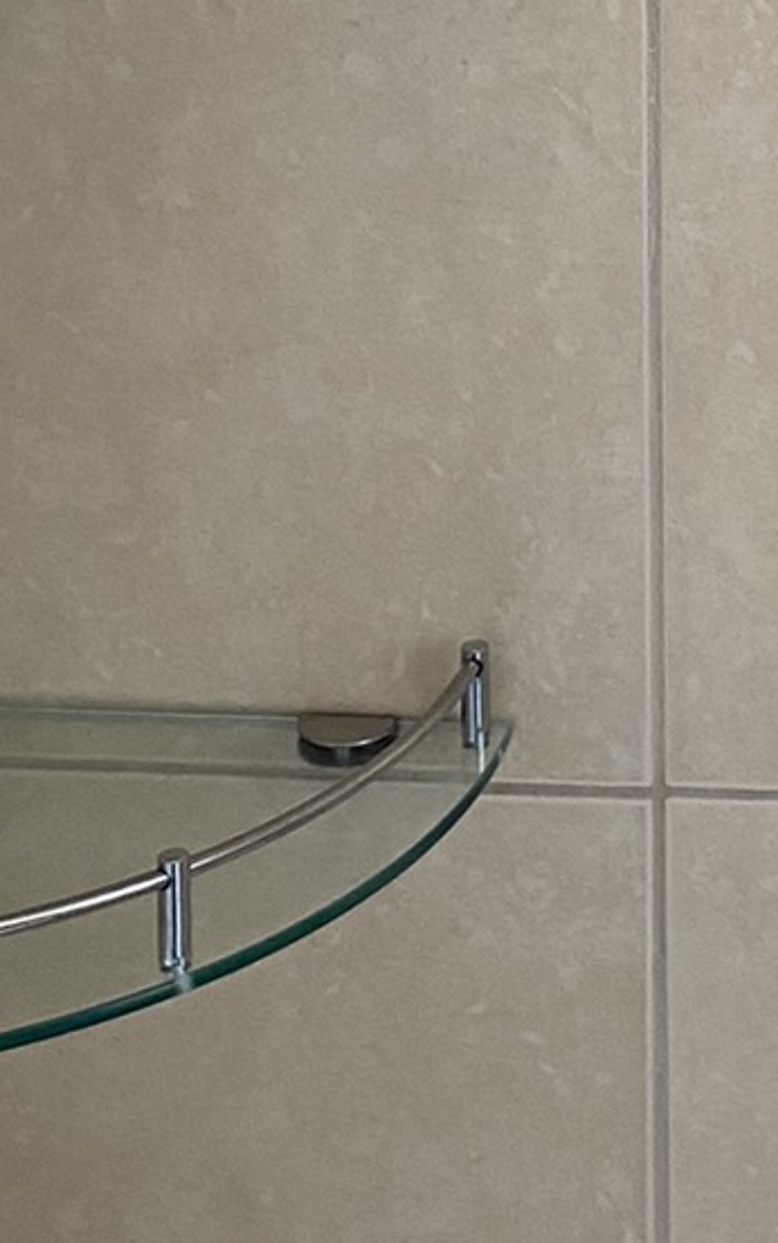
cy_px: -472
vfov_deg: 18.6
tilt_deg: -7.7
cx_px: 861
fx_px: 3458
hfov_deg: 12.6
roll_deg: +0.8
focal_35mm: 102
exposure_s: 1/60
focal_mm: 4.25
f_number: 1.8
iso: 160
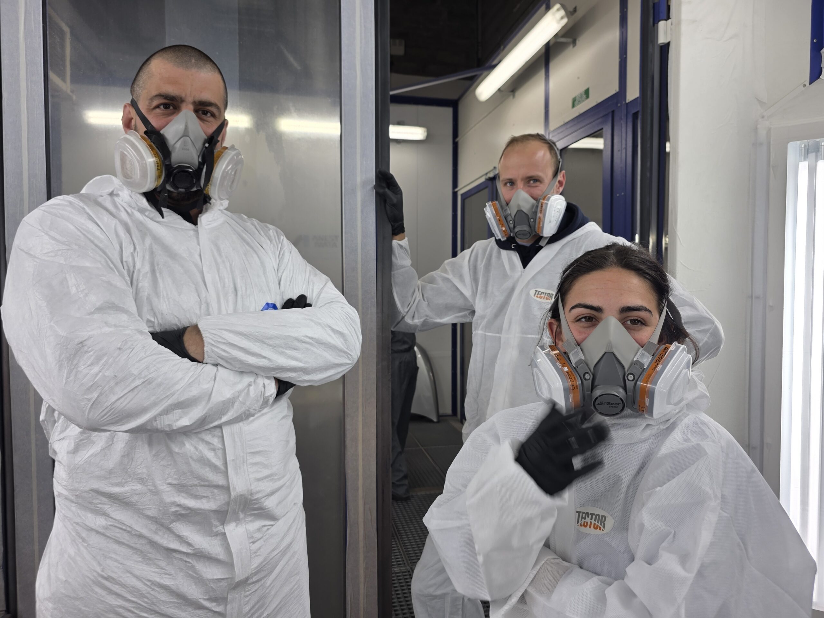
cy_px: 309
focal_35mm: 23
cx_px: 412
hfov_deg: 73.9
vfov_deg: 58.9
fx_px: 547
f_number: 1.7
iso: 12
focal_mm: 6.3
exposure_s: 1/100
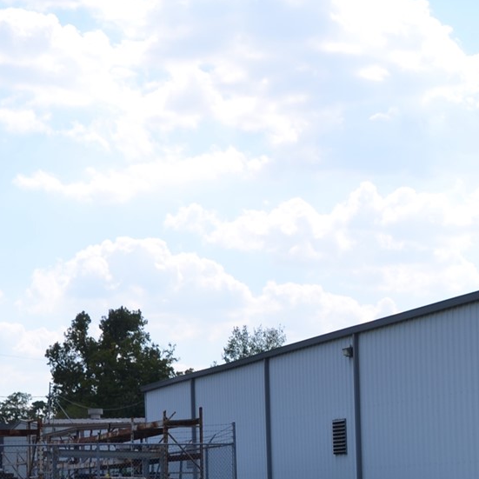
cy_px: 431
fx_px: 1654
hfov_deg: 16.1
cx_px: 486
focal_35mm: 106
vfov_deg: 16.3
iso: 100
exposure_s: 1/250
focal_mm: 21
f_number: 8
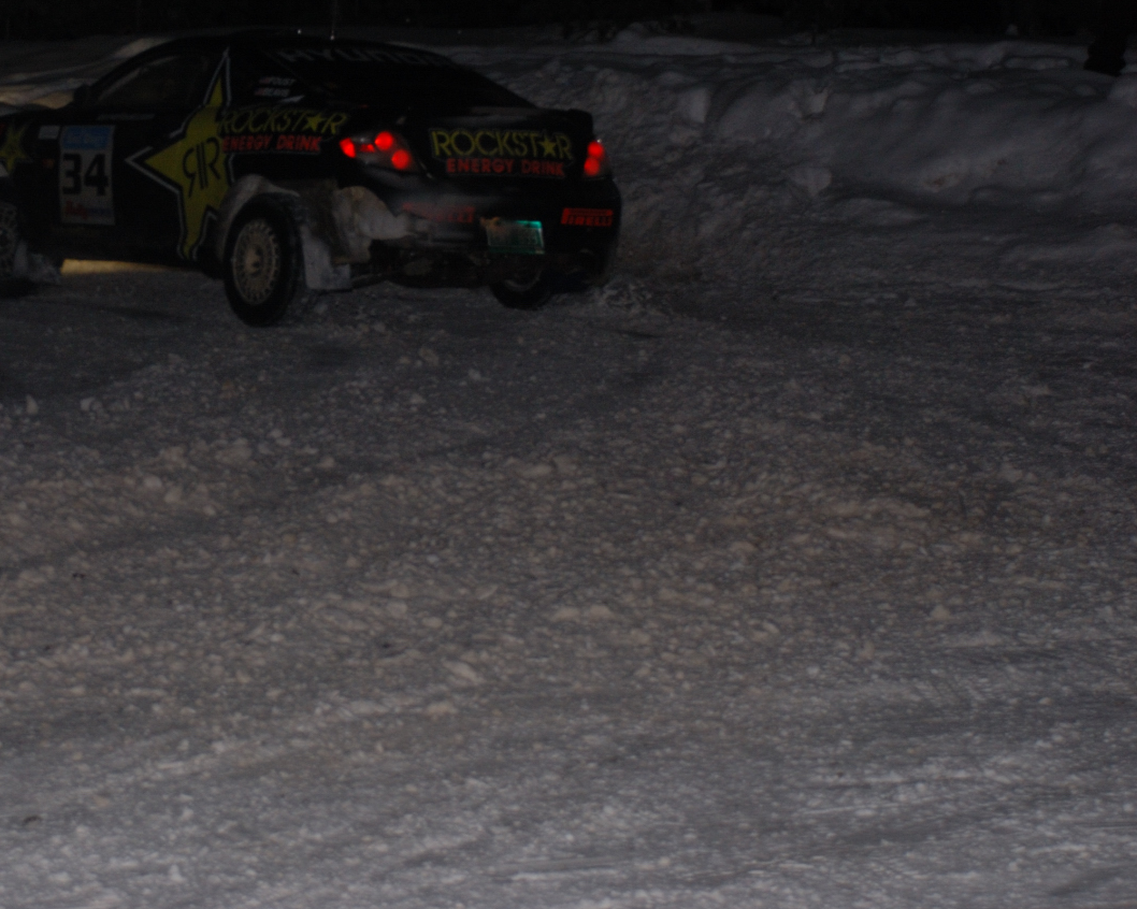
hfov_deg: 14.6
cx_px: 212
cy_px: 246
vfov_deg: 11.8
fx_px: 4407
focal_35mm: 131
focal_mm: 48
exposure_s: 1/100
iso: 200
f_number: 4.8
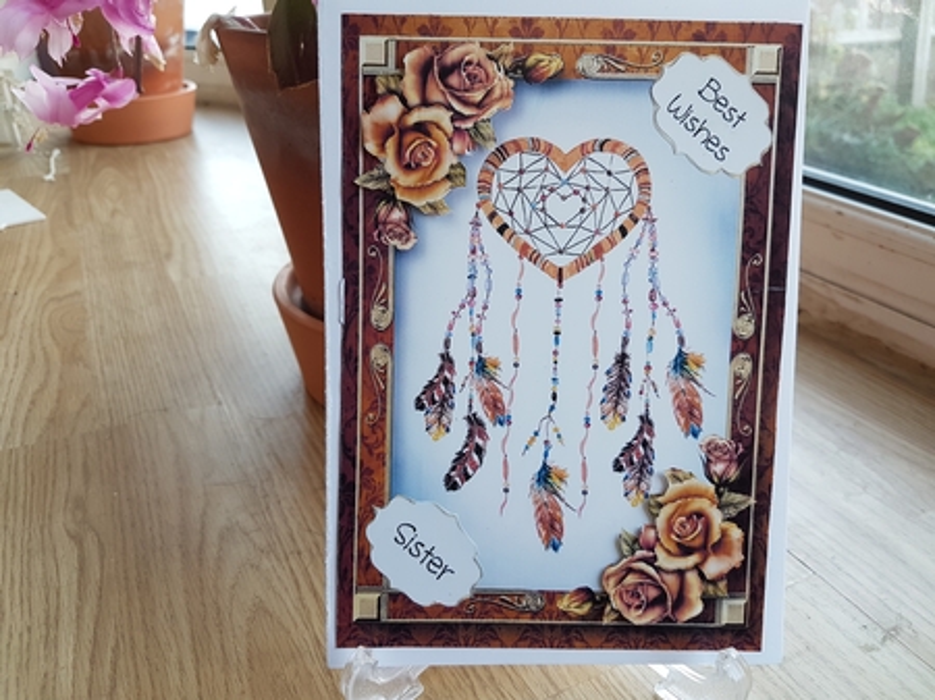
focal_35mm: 26
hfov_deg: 67.3
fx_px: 702
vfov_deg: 53.0
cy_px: 350
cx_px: 468
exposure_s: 1/50
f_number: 1.7
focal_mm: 4.2
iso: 50
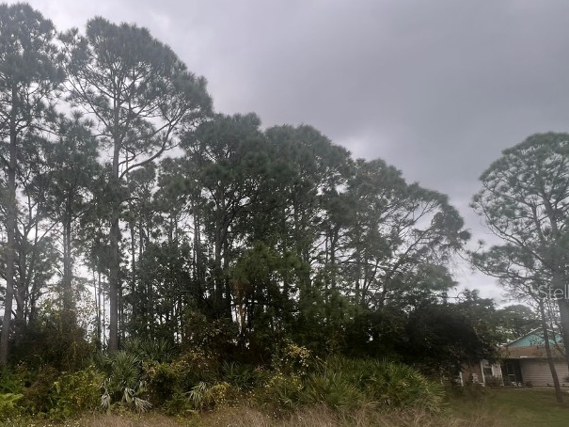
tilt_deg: +11.9
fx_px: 362
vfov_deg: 59.4
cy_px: 292
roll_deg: -0.3
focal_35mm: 22
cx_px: 145
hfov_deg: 71.4
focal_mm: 1.57
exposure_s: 1/156
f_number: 1.8
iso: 32
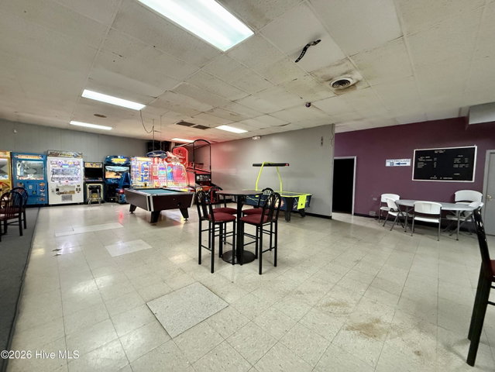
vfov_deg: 85.7
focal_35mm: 14
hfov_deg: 102.0
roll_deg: -2.6
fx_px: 200
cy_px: 186
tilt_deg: -1.7
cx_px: 248
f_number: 2.2
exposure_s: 1/60
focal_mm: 2.22
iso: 640
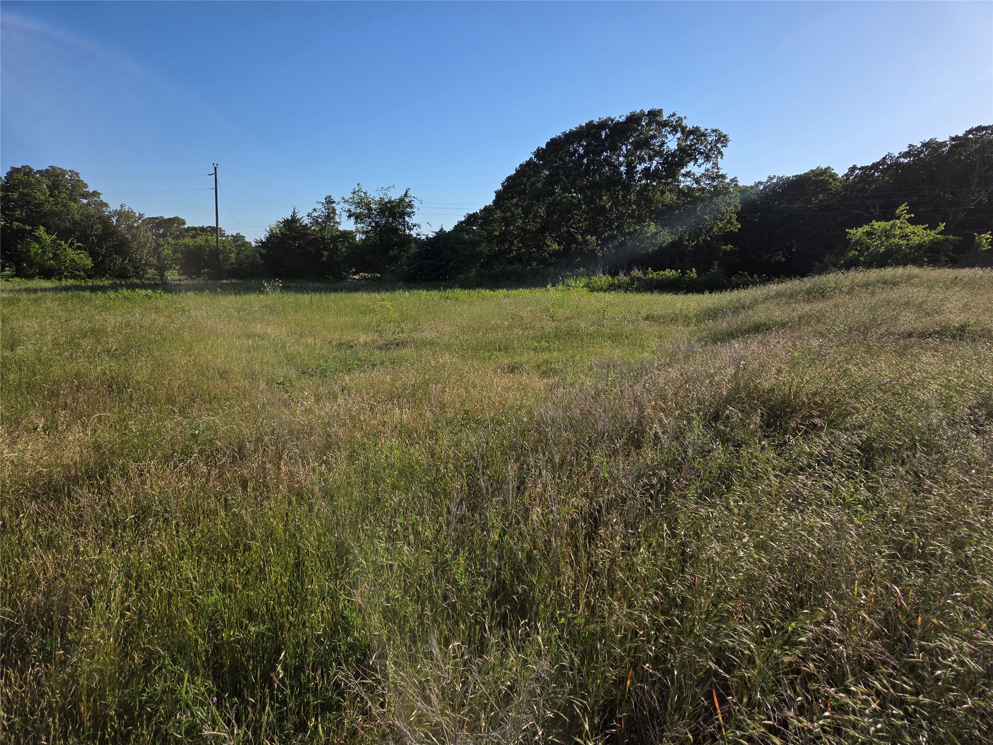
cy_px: 372
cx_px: 496
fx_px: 660
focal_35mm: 23
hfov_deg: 73.9
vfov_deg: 58.9
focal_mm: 5.4
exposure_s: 1/5261
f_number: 1.8
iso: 80
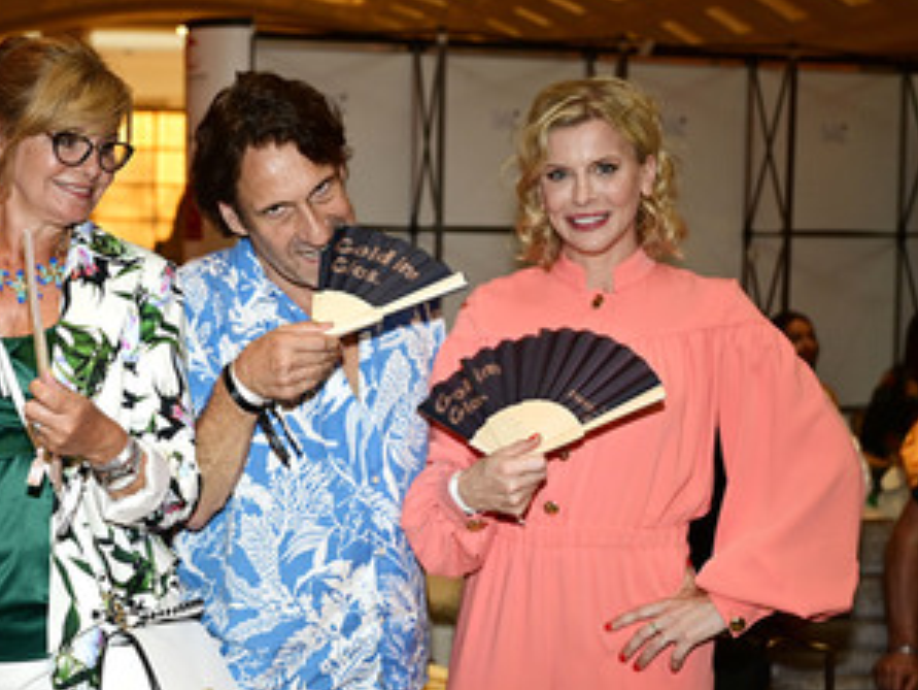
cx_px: 280
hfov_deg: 36.9
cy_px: 421
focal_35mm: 51
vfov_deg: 28.5
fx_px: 1353
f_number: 2.8
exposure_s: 1/200
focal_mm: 35
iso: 640
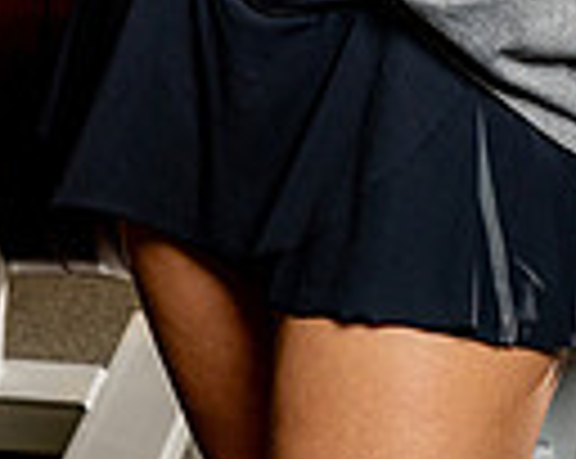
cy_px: -518
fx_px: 3489
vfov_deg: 7.2
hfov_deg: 9.4
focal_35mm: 205
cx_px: 333
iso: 320
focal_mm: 62
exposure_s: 1/250
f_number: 8
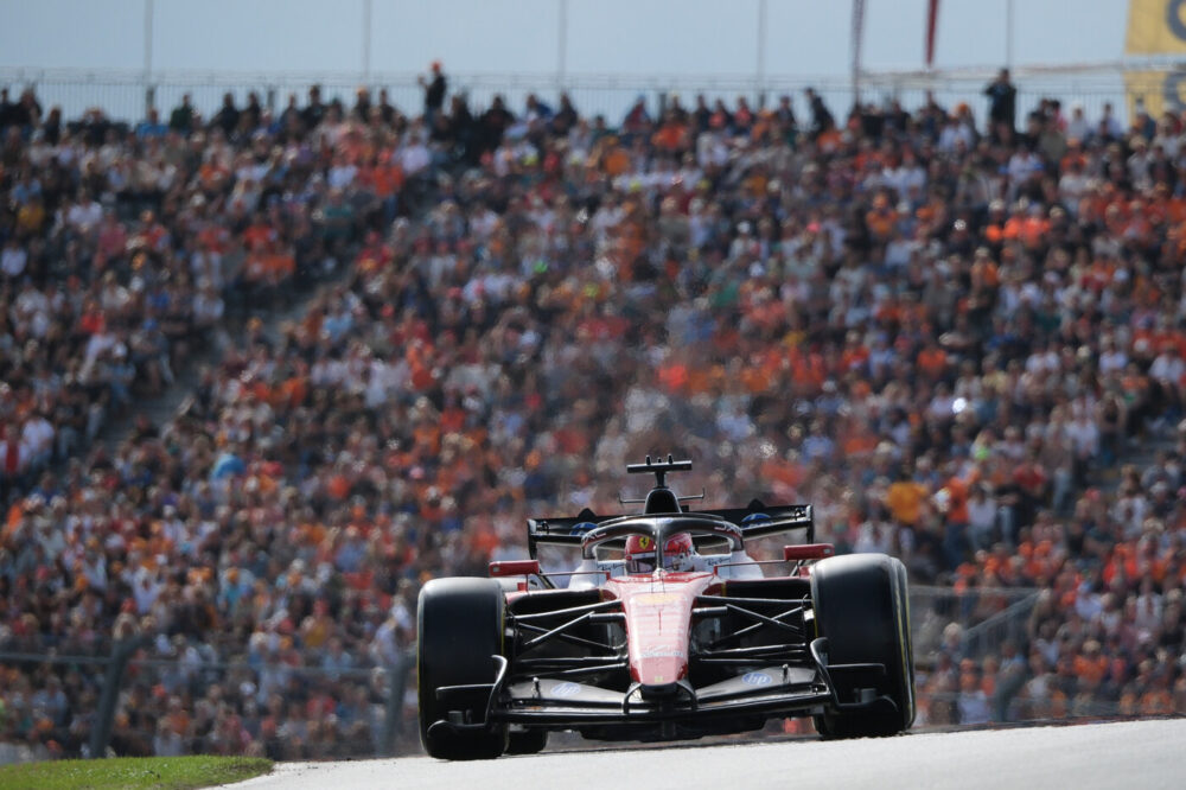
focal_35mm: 677
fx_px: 22295
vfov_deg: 2.0
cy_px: 395
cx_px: 593
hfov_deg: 3.0
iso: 800
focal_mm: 451.3
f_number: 7.1
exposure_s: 1/2000
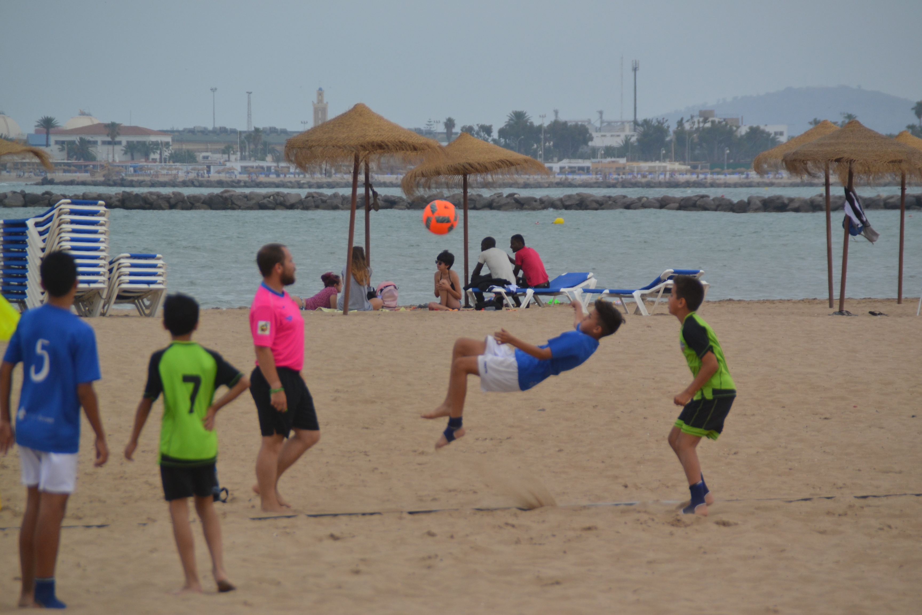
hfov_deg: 6.9
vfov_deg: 4.6
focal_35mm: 300
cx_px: 461
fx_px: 7683
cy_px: 308
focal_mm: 200
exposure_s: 1/1250
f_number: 6.3
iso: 400
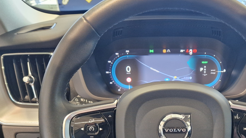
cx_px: 175
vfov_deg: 28.6
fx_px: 261
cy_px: 122
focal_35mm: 40
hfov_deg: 49.1
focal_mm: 5.4
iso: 500
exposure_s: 1/100
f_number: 1.8
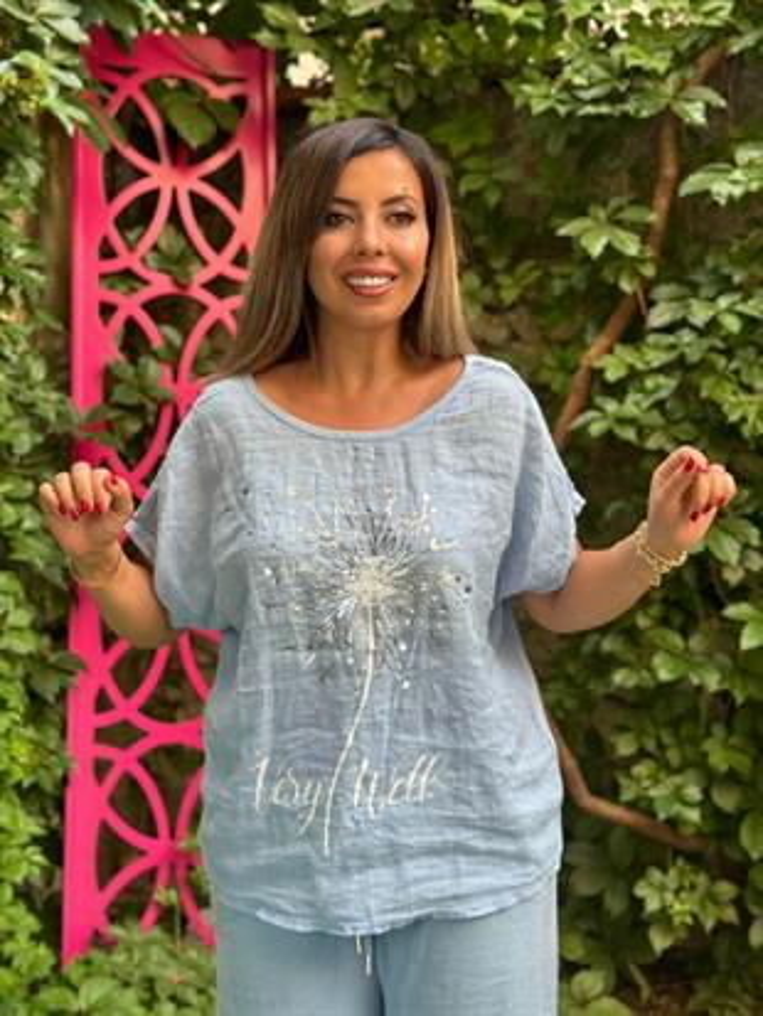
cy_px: 508
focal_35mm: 48
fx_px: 1410
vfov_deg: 39.6
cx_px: 382
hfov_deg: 30.3
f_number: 1.78
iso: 50
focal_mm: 6.76
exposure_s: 1/132
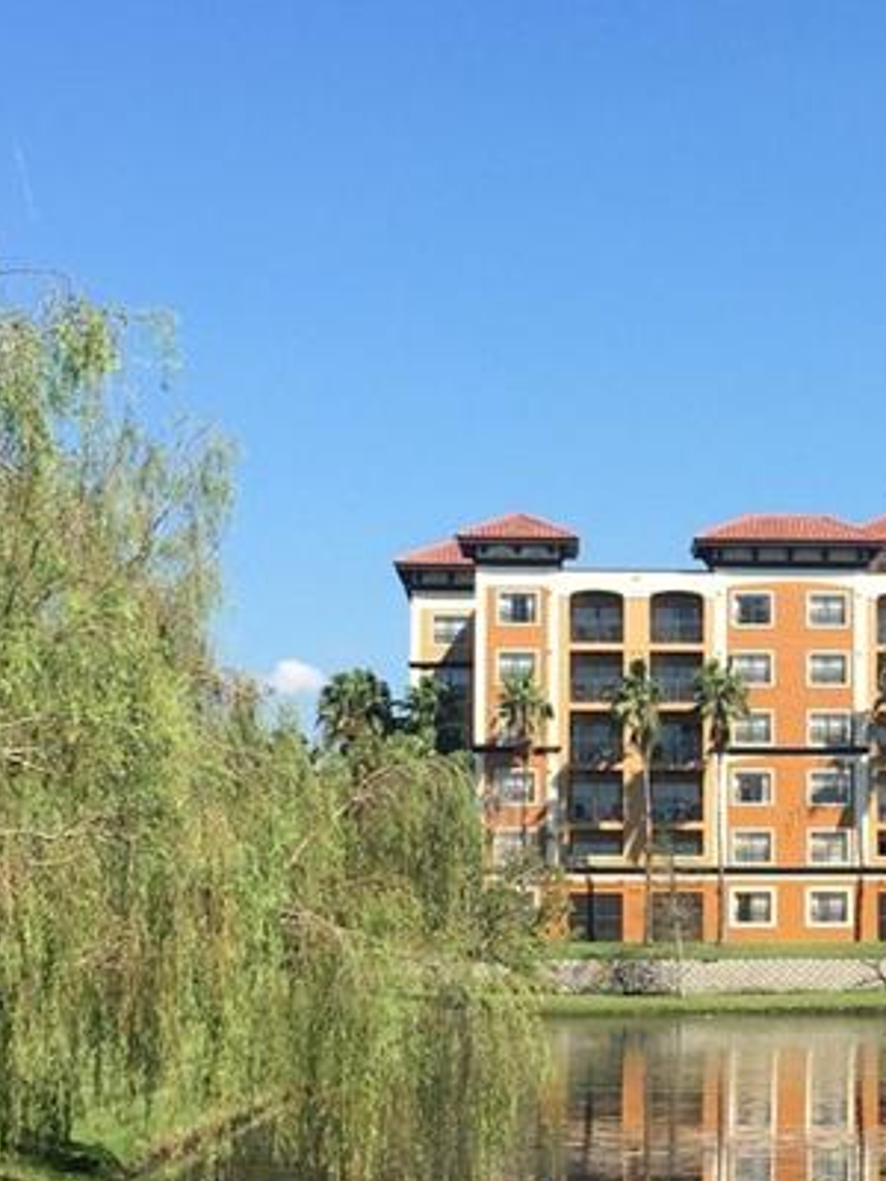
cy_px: 679
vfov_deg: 22.5
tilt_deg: +5.9
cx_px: 842
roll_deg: +0.4
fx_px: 2969
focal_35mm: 87
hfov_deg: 16.7
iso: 32
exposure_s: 1/1364
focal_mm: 4.15
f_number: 2.2
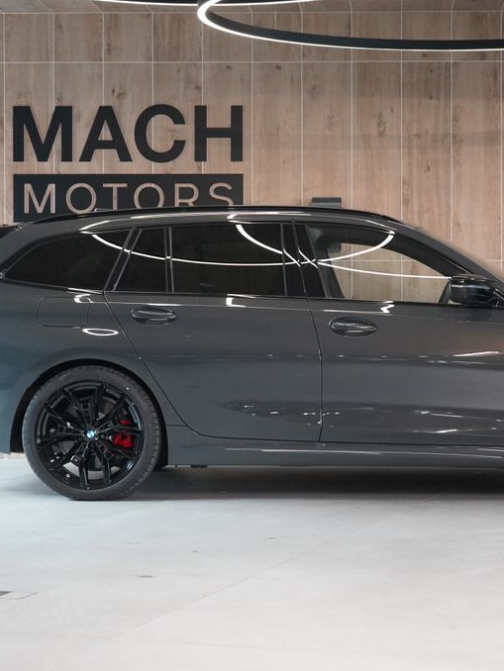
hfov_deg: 16.4
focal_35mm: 90
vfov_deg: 21.8
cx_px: 370
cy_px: 336
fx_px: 1746
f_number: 5.6
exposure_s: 1/160
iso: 6400
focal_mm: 62
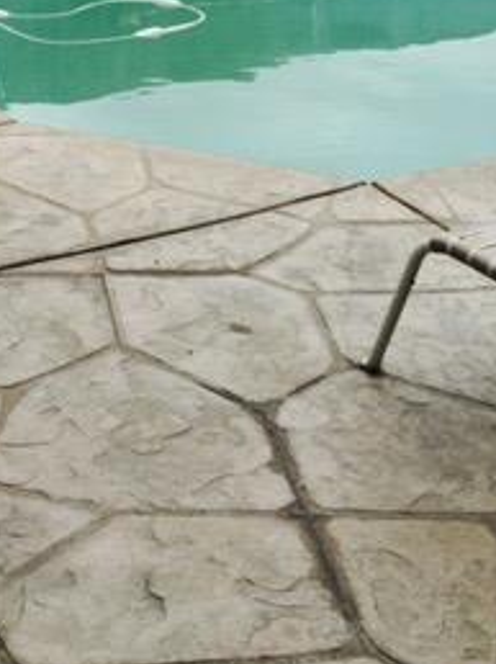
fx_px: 1378
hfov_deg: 19.3
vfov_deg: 25.4
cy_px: -39
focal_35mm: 72
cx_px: -95
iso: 32
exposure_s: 1/350
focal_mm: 4.15
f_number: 2.2
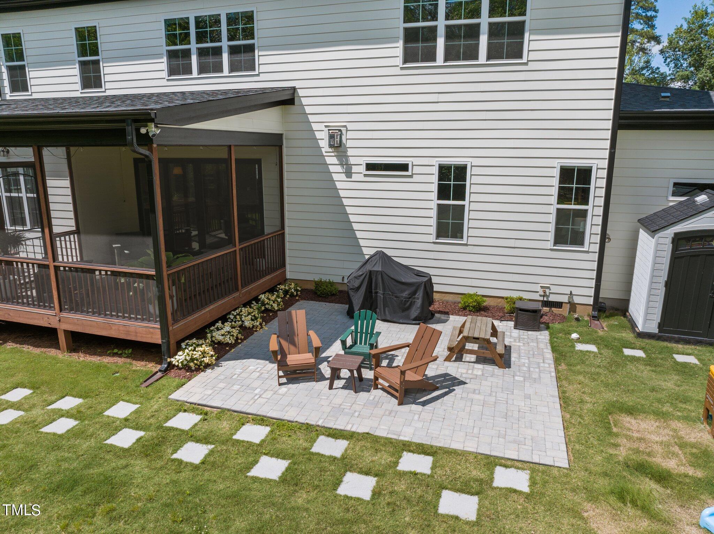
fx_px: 495
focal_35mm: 24
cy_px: 267
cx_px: 357
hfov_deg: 71.6
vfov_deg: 56.8
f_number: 2.8
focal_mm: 12.29
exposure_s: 1/2000
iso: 100
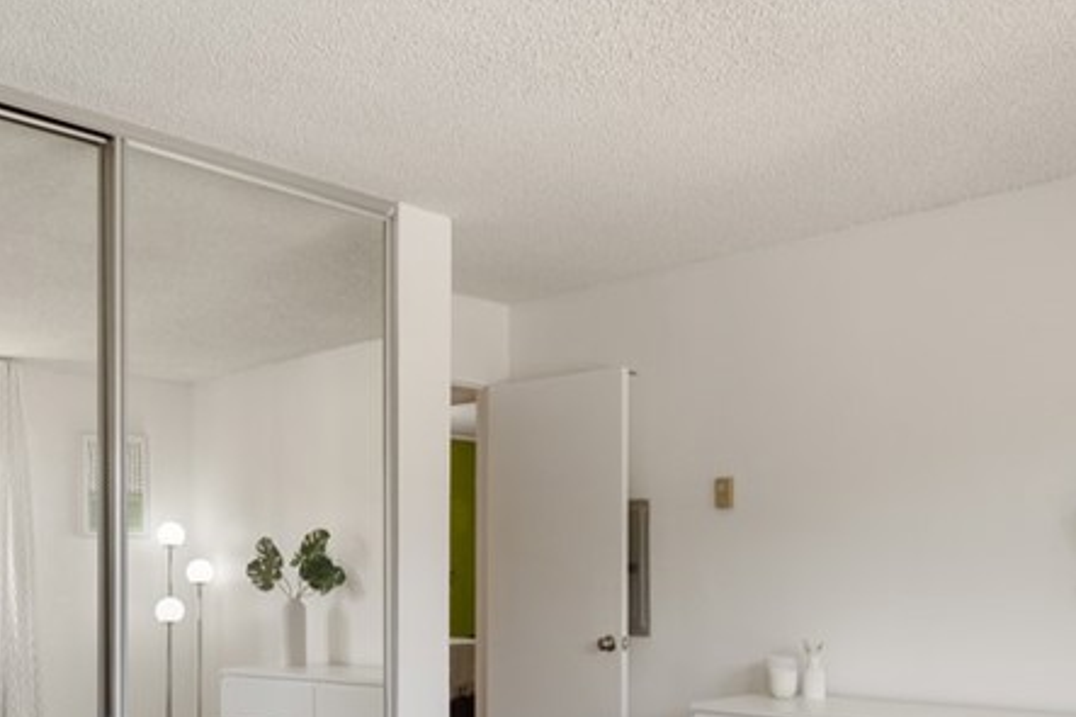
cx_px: 656
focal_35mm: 38
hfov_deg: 50.1
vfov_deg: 33.8
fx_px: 1140
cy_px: 585
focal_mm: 16.5
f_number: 9
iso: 1600
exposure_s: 1/30
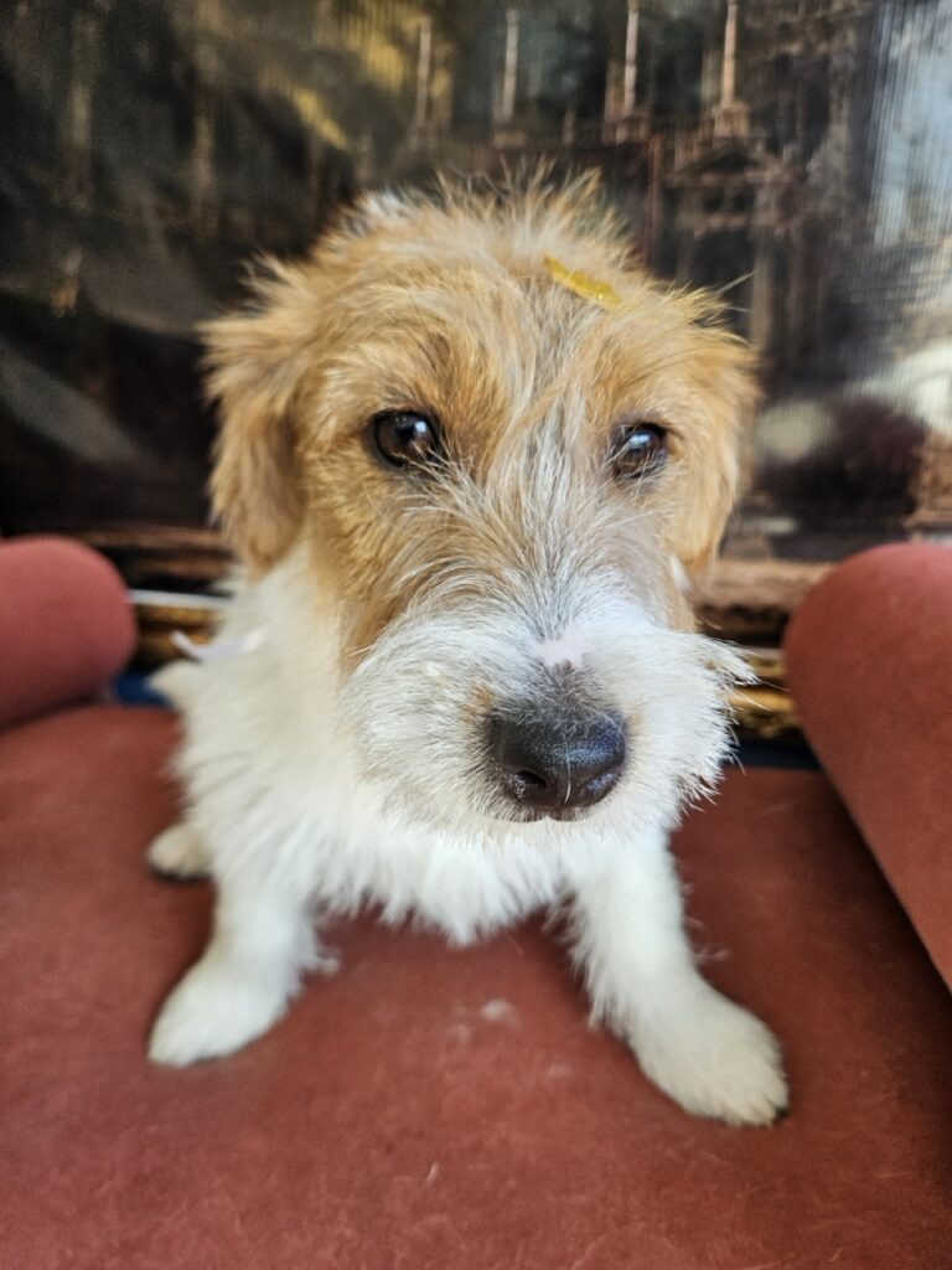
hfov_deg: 58.9
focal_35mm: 23
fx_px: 843
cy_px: 635
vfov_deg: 73.9
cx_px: 476
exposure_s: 1/207
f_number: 1.8
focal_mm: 5.4
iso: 100
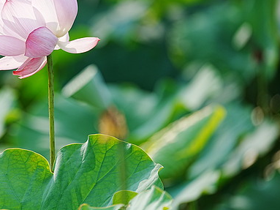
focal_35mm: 784
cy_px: 69
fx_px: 6340
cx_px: 6
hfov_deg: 2.5
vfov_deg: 1.9
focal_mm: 400
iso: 125
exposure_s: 1/400
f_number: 4.5
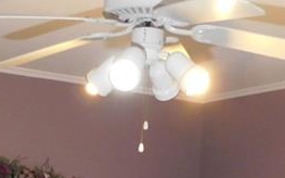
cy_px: 347
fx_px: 737
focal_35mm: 95
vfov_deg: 12.3
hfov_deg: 21.8
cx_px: 91
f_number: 3
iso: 280
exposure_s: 1/30
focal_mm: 4
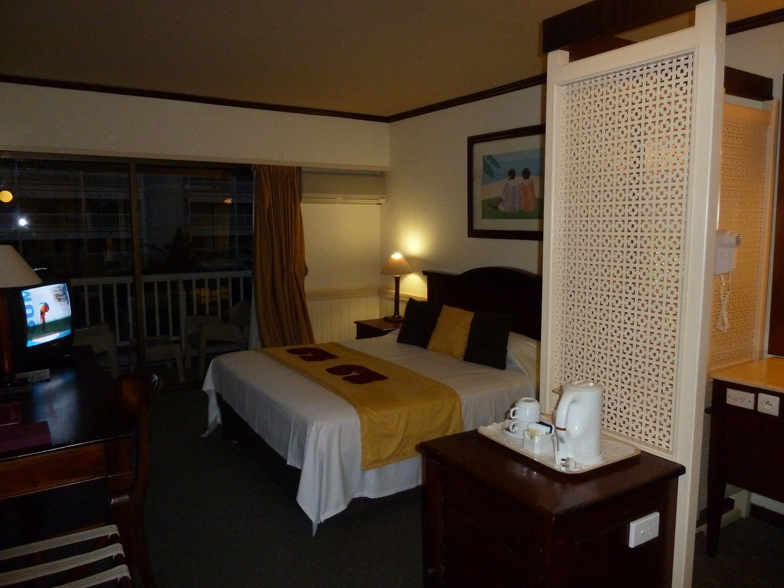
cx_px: 392
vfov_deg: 54.9
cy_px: 294
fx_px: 566
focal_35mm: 25
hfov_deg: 69.4
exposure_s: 1/60
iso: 400
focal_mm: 4.1
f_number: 3.3
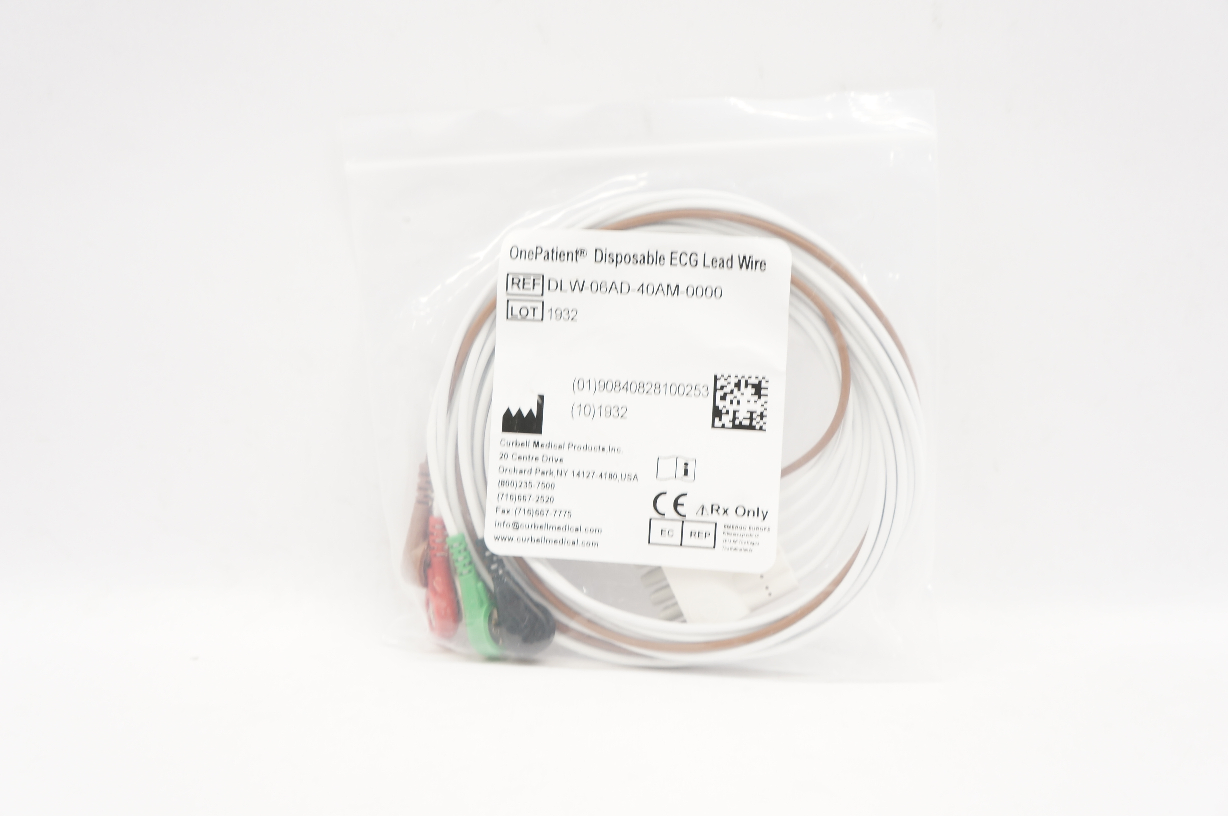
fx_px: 1278
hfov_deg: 51.3
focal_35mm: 38
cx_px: 614
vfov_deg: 35.4
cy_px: 408
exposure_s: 1/60
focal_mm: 25
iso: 400
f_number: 5
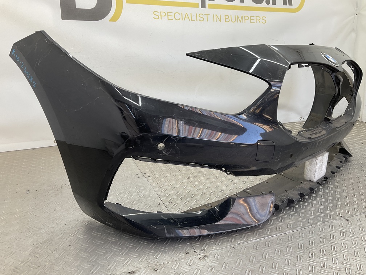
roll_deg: -3.0
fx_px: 307
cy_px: 138
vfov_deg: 48.2
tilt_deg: -16.7
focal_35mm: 29
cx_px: 183
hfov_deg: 61.7
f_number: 1.8
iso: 20
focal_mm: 3
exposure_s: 1/100
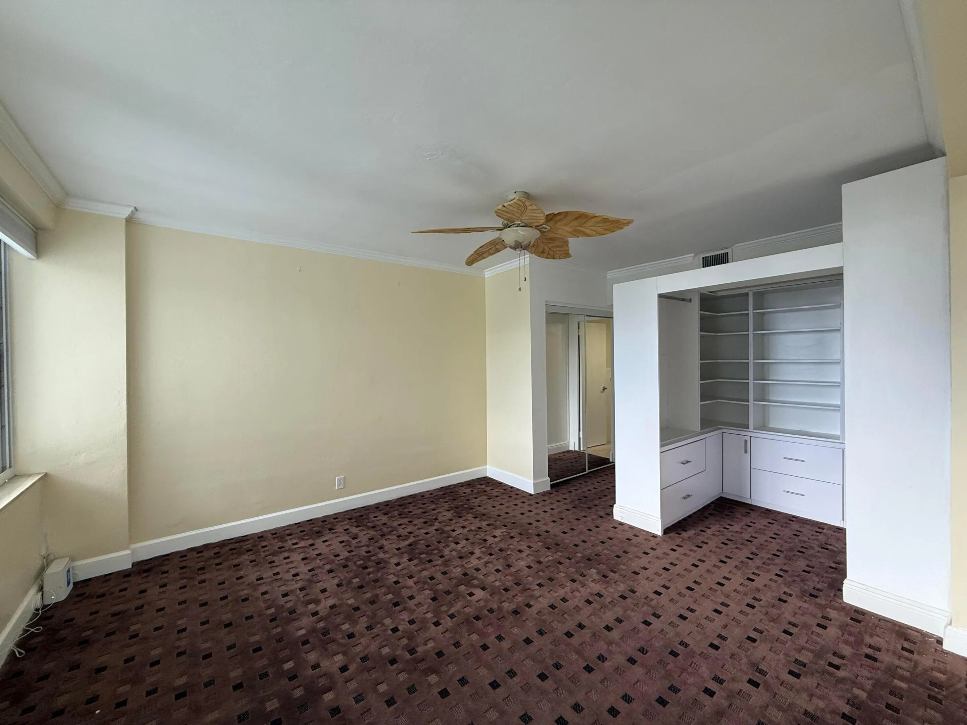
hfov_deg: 102.1
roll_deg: +0.2
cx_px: 484
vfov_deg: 85.7
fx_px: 391
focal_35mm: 14
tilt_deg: -0.7
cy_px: 362
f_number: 2.2
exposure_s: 1/120
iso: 125
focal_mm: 2.22
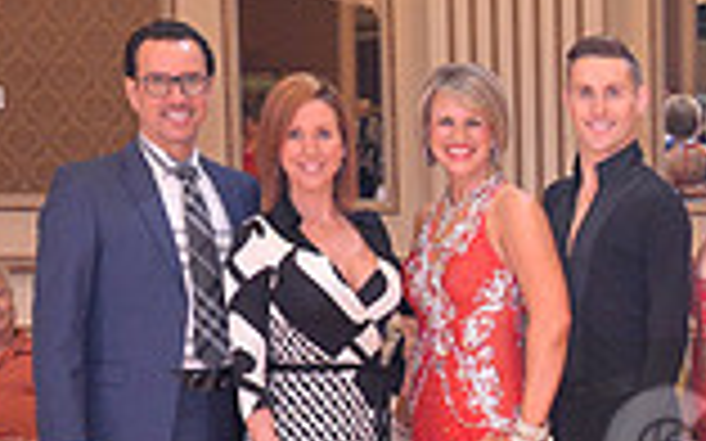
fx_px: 2750
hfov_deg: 13.7
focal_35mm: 143
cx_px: 1057
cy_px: 457
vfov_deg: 9.1
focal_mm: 38
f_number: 5.6
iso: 3200
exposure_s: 1/250
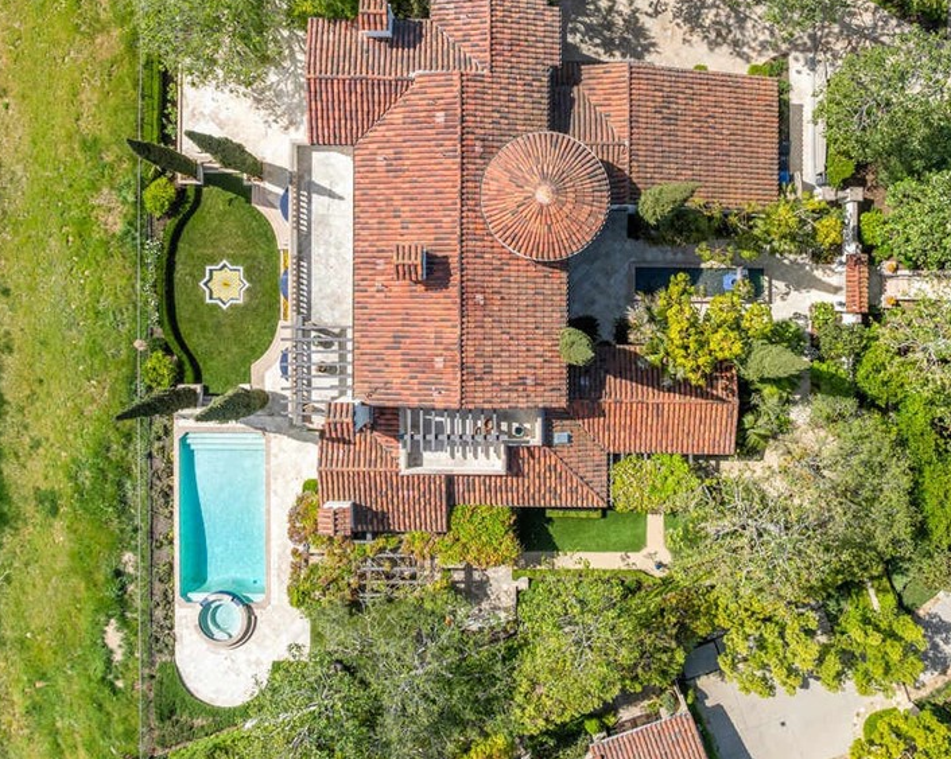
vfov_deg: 43.0
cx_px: 520
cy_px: 285
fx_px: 956
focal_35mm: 34
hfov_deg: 52.8
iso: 120
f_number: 2.8
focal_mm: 12.29
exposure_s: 1/200
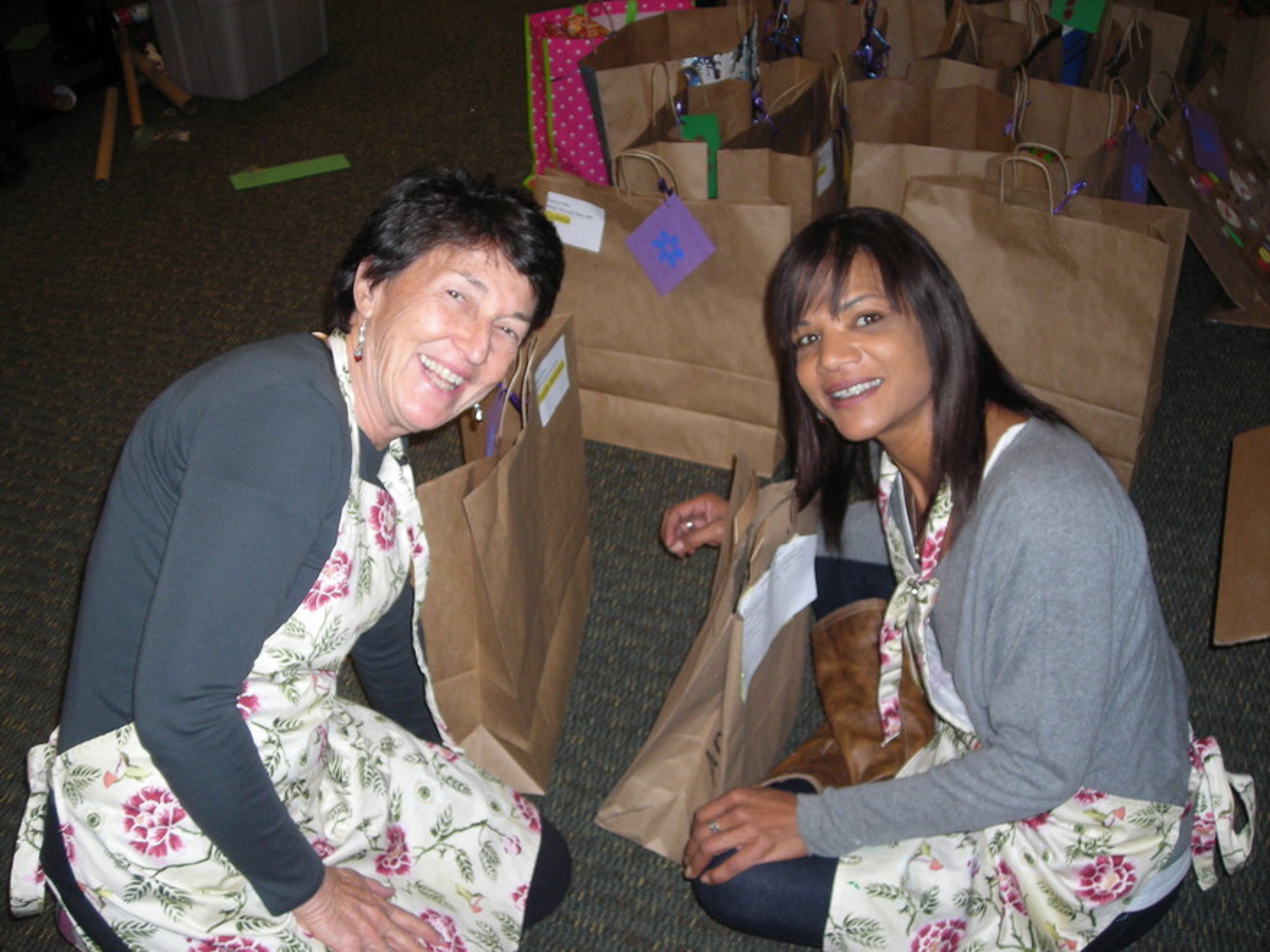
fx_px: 1394
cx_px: 635
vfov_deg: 37.7
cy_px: 476
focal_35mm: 38
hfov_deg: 49.0
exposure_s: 1/60
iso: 139
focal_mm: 6.3
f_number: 3.2
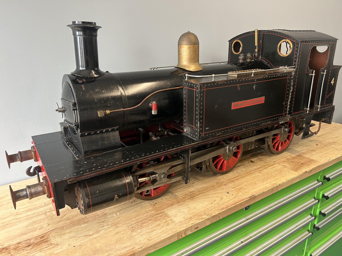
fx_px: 257
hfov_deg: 67.3
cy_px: 128
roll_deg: +0.5
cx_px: 171
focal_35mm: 26
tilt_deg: -19.6
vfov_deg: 53.1
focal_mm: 5.7
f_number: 1.5
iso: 125
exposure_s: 1/121
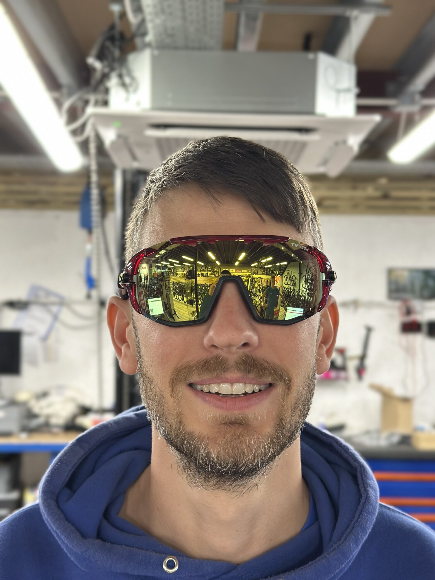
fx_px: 804
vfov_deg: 39.7
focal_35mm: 48
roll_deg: -1.5
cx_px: 218
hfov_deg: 30.3
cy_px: 290
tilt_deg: +1.1
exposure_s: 1/50
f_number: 1.78
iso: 320
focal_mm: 6.86
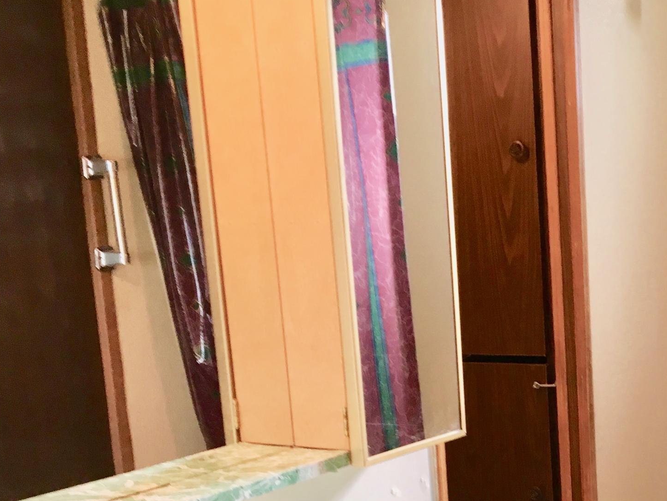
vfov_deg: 23.6
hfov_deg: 30.4
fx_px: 1156
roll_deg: +2.0
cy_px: 478
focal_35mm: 60
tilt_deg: -12.6
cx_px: 632
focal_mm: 4.15
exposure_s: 1/30
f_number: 2.2
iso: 50
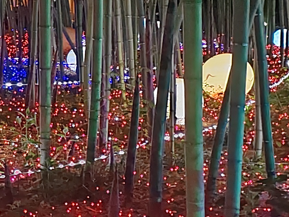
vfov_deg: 12.1
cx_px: -305
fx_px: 1019
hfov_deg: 13.6
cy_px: 67
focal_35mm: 122
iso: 847
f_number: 1.8
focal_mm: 6.14
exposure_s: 1/50
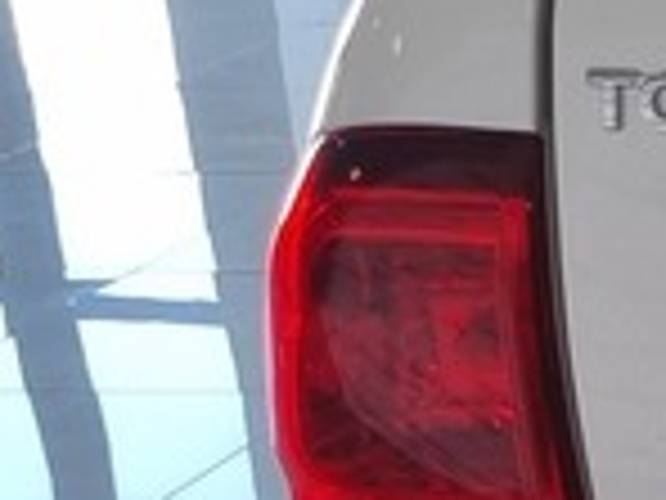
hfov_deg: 8.9
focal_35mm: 180
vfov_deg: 8.2
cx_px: 2043
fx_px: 3463
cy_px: 405
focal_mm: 5.4
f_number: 1.8
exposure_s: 1/122
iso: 50
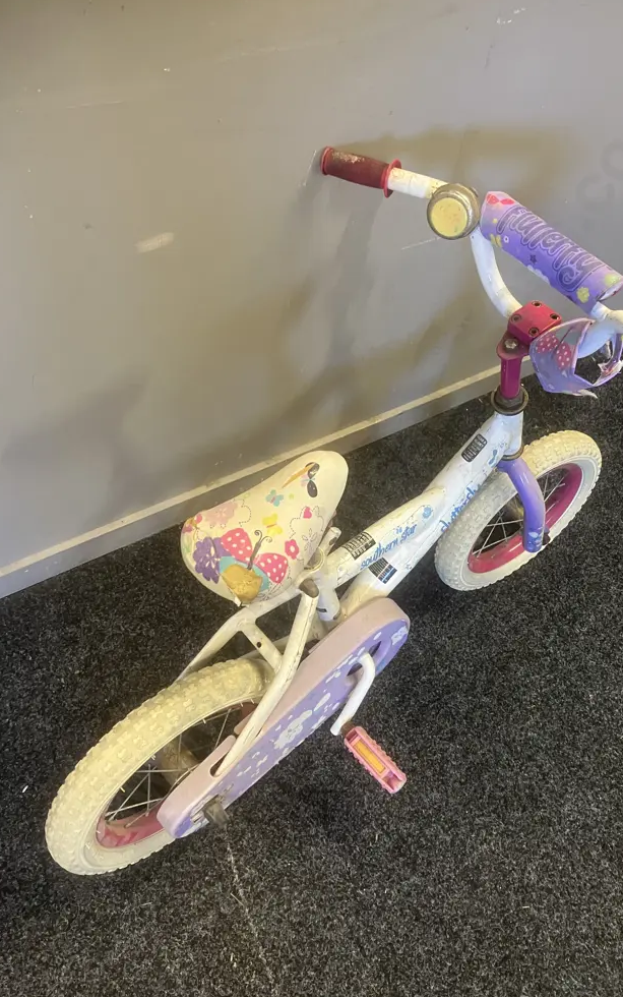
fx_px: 842
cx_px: 377
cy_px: 483
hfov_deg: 40.4
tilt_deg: -52.8
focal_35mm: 31
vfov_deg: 61.2
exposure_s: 1/50
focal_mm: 3.99
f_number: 1.8
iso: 250
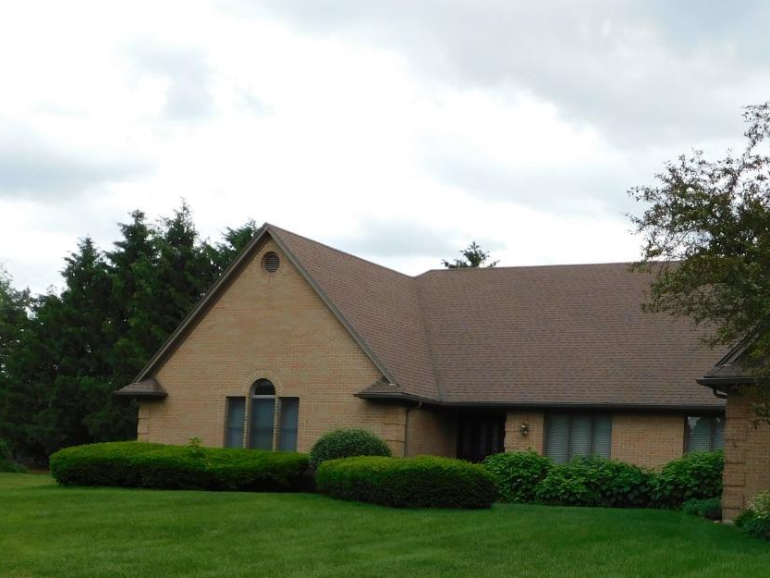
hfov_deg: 35.1
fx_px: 1201
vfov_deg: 26.6
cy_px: 459
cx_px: 533
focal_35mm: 54
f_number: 3.2
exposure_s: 1/500
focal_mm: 5.3
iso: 125
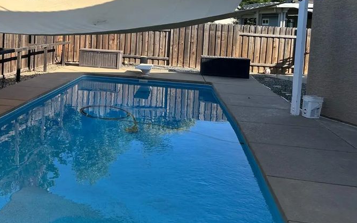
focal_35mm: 39
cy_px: 44
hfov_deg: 48.9
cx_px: 100
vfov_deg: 31.9
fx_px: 379
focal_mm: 6.86
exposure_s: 1/2299
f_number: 1.78
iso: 80
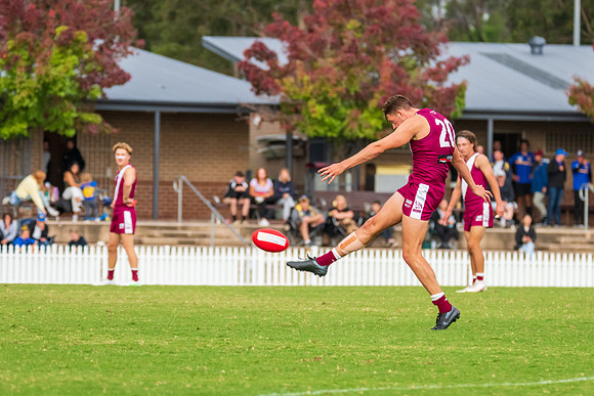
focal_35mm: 399
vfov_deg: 3.4
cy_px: 162
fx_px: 6591
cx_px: 351
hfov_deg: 5.2
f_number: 7.1
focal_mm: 280
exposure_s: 1/1250
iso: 1000
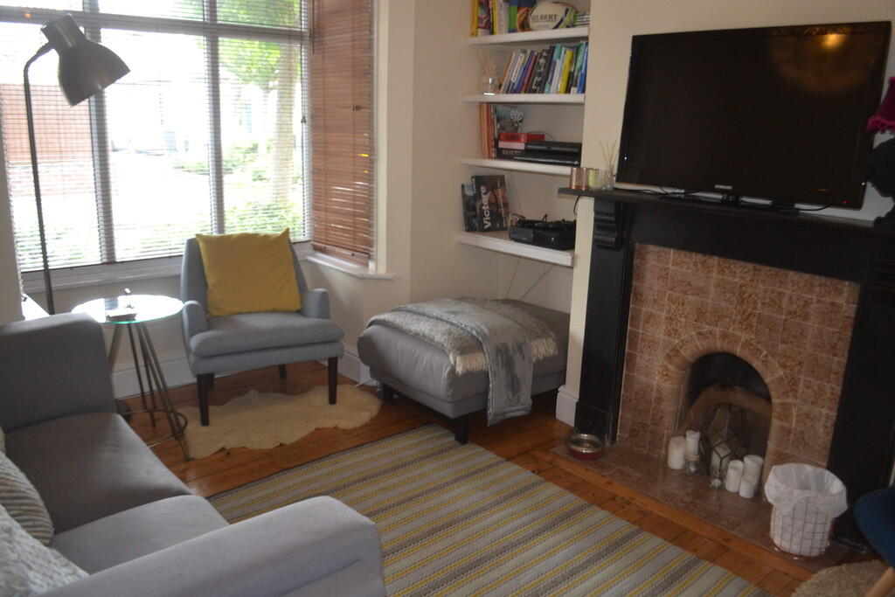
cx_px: 448
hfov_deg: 67.4
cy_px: 298
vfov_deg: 47.9
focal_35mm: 27
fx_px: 671
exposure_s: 1/60
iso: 1100
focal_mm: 18
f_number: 3.5
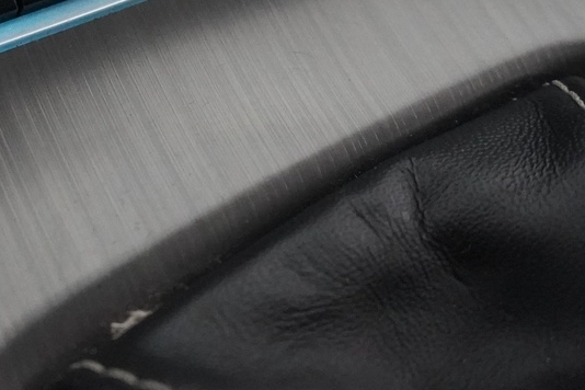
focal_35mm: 85
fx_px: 1381
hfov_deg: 23.1
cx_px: 19
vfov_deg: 15.5
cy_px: -69
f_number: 3.5
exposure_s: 1/125
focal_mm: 28
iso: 12800
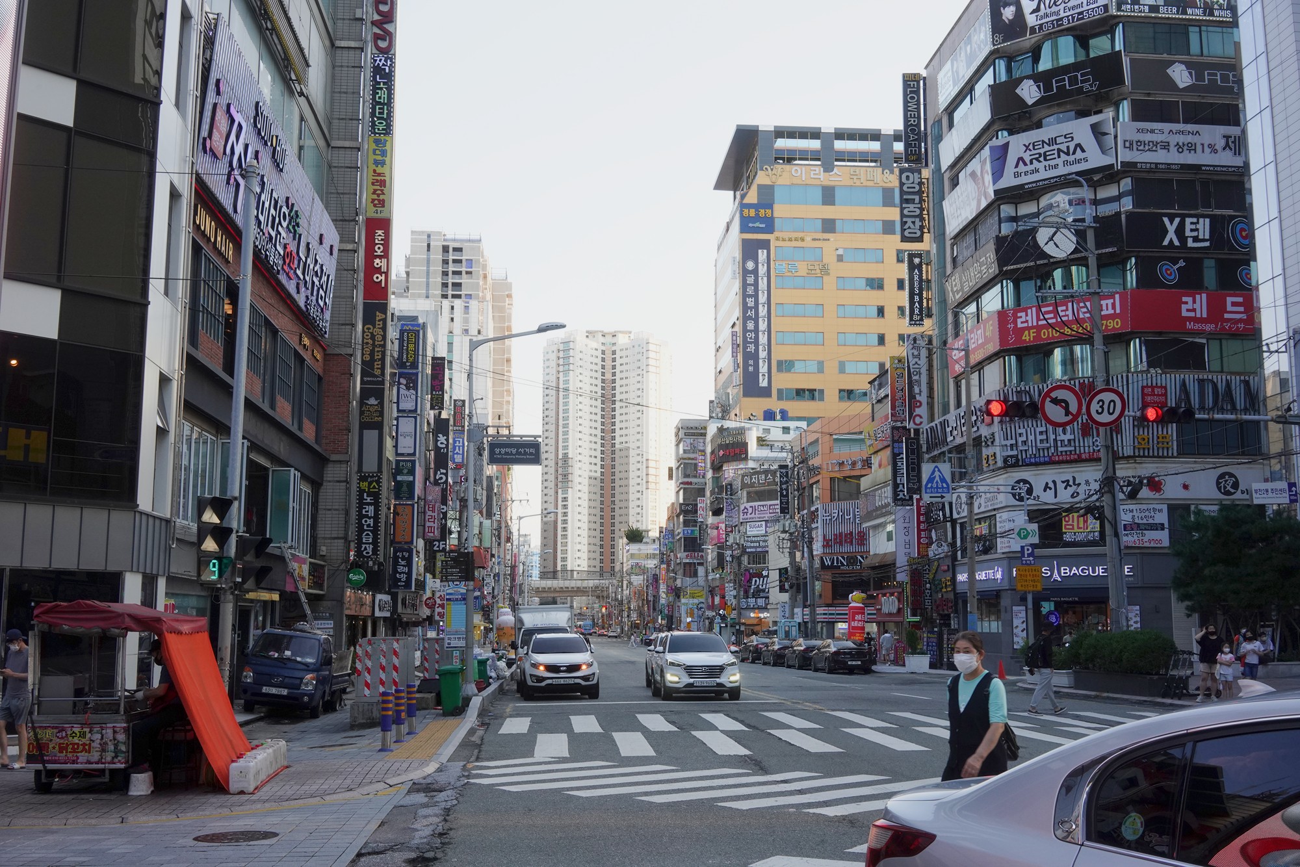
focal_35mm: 35
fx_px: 1264
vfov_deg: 37.9
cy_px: 434
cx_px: 650
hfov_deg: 54.4
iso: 1250
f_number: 16
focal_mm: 35
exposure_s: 1/100
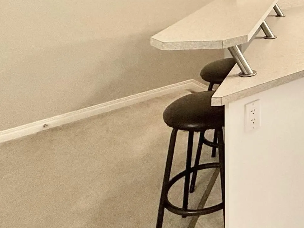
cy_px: -54
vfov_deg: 27.7
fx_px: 395
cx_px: 350
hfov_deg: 34.9
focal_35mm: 45
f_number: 2.2
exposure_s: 1/120
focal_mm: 2.22
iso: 160
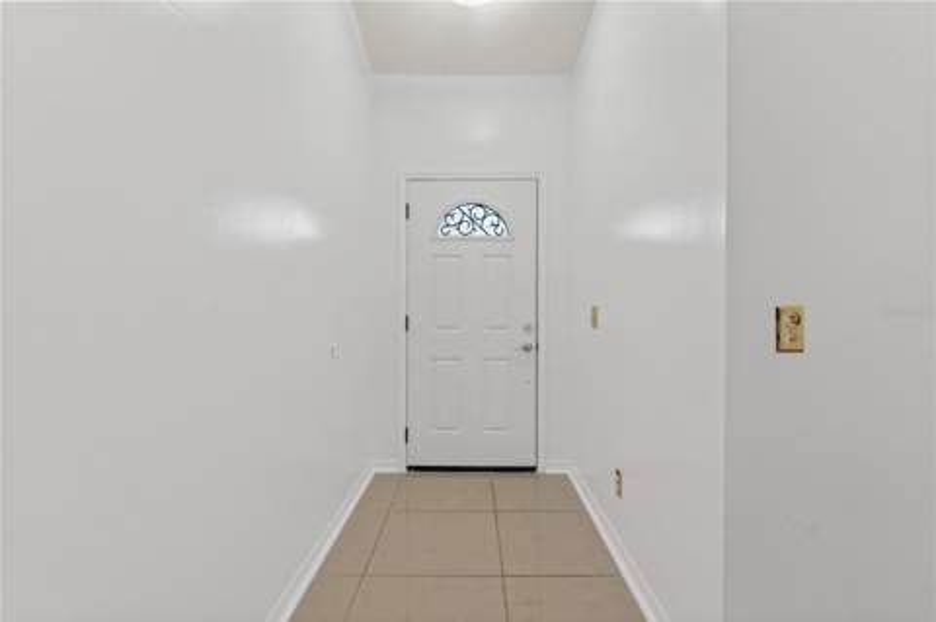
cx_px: 468
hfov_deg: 93.7
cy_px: 311
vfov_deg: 70.6
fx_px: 439
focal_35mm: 17
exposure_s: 1/10
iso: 400
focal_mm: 16.9
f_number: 9
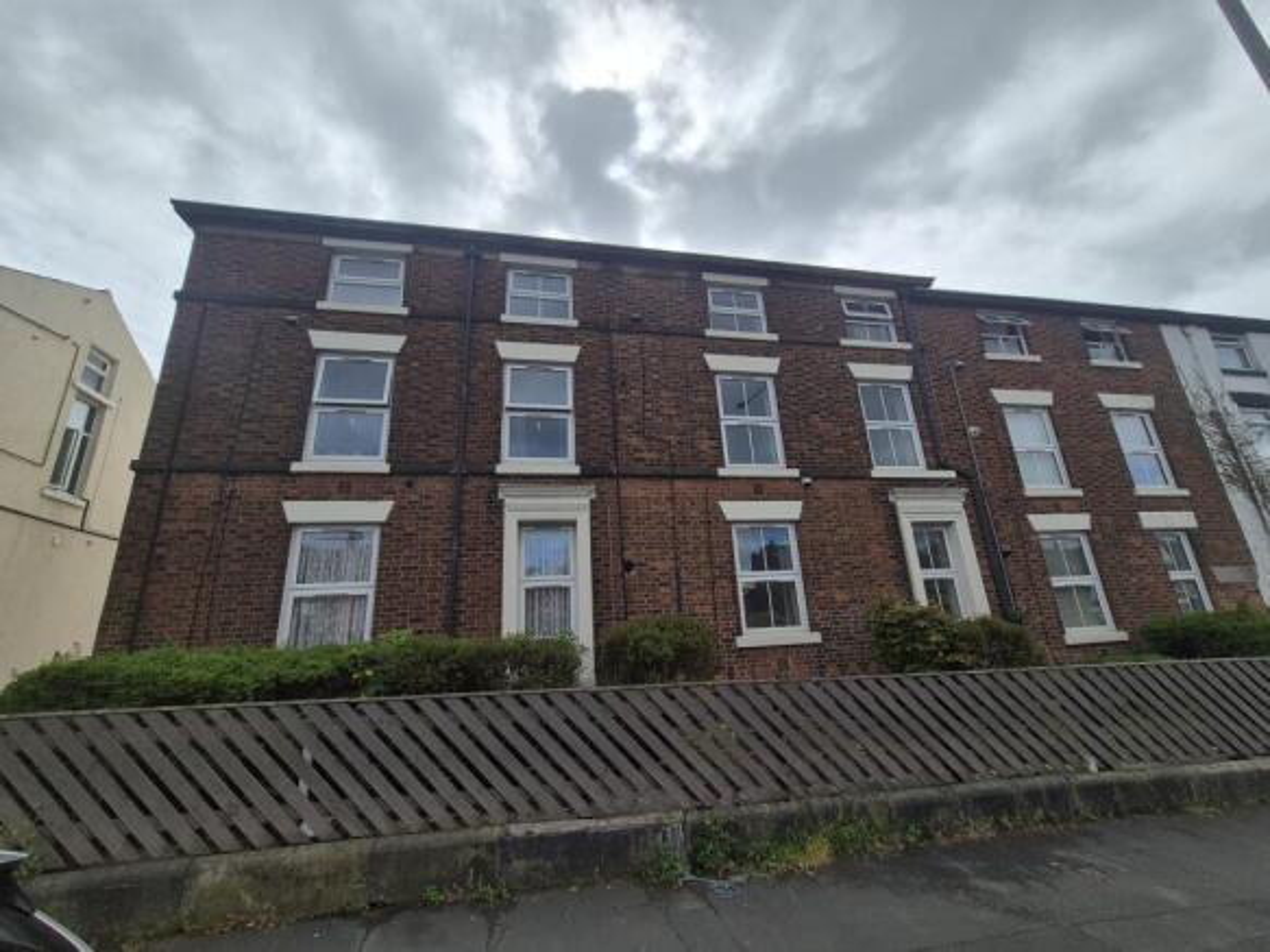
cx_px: 635
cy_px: 476
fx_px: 477
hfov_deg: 106.2
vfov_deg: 89.9
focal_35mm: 13
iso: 50
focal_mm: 2.2
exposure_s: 1/3800
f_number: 2.2
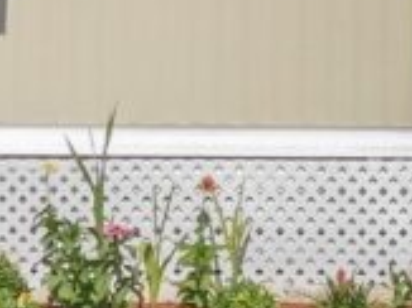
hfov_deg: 8.7
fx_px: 2688
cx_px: 356
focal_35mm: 226
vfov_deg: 6.5
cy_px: -121
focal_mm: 6.3
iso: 125
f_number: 7
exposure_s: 1/500
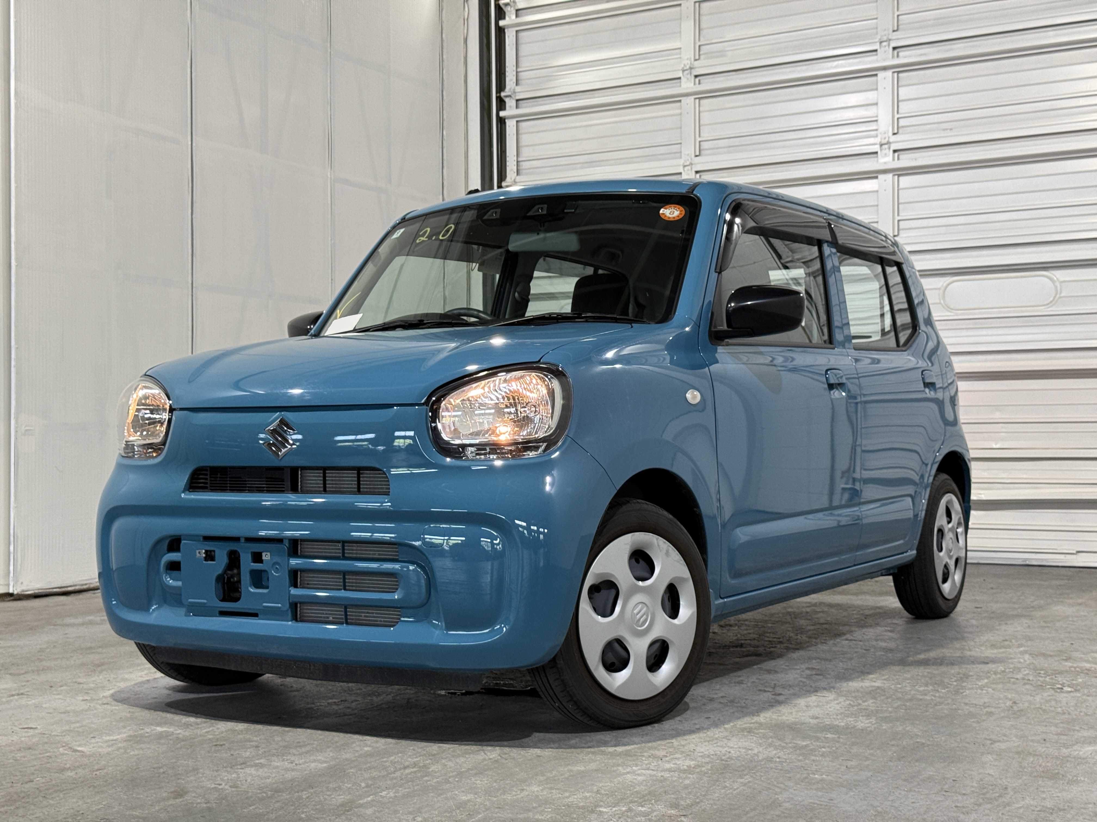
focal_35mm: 48
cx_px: 548
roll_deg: +0.3
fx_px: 1521
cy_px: 411
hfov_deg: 39.7
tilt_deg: +1.1
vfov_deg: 30.3
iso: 125
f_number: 1.78
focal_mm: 6.76
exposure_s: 1/60
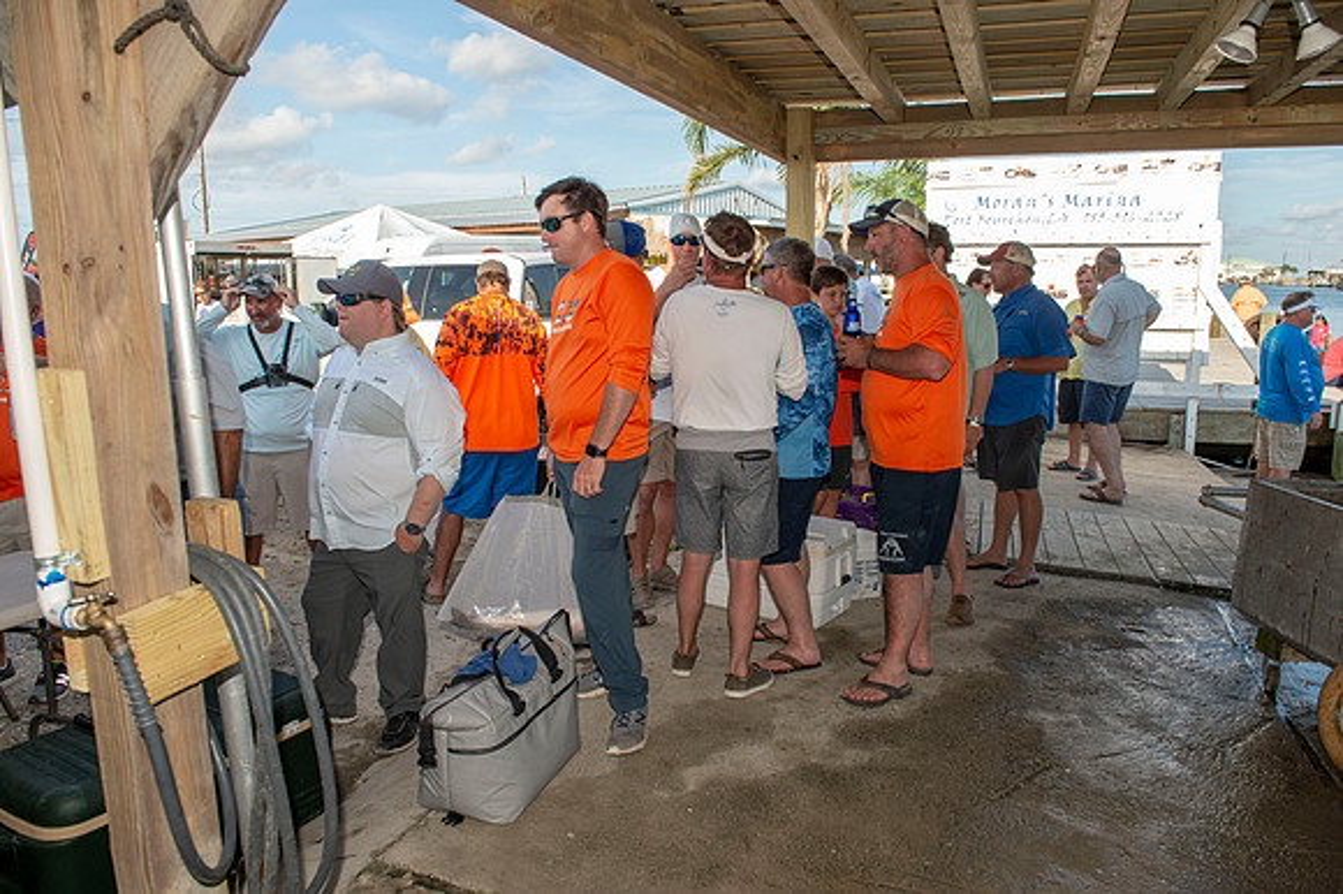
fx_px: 895
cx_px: 672
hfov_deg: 73.8
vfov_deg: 53.1
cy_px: 447
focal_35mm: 24
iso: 64
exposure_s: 1/125
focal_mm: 24
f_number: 6.3
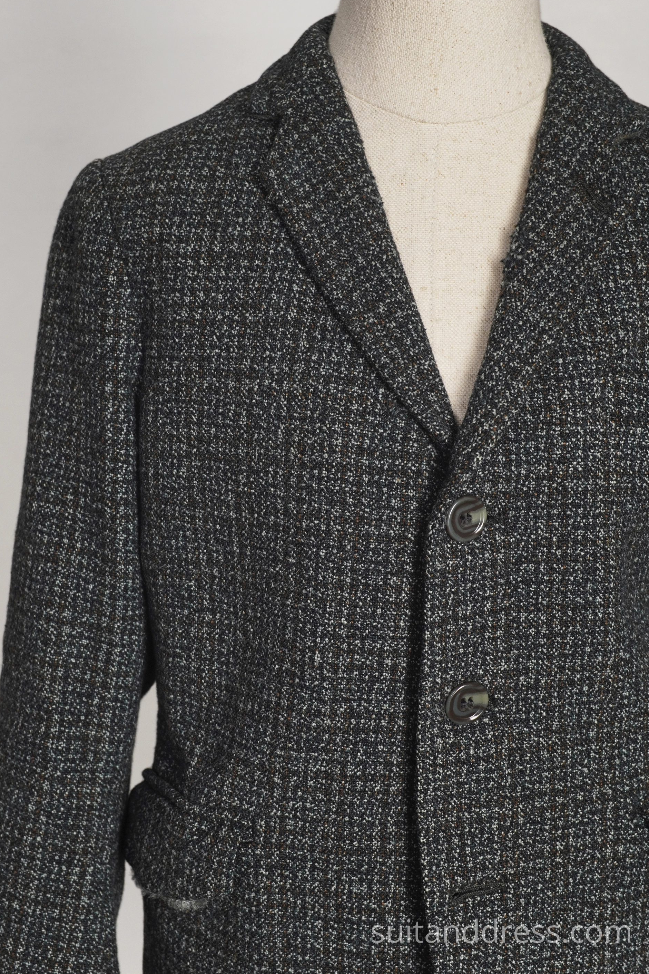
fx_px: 1325
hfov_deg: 27.5
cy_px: 481
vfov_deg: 40.3
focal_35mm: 49
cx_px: 328
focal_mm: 32
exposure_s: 1/50
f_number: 7.1
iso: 400
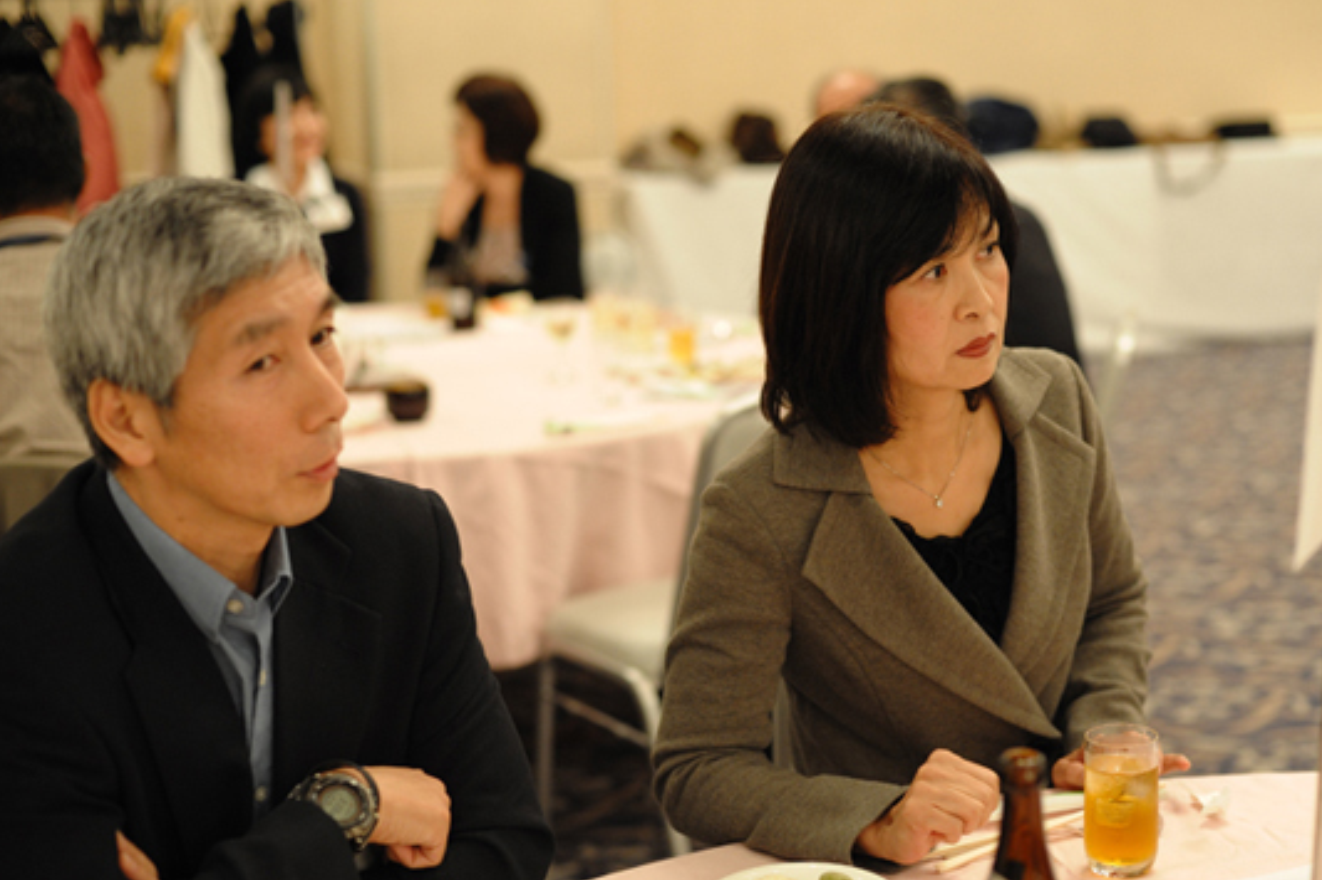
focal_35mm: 60
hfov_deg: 33.3
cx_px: 776
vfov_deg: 22.6
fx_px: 2203
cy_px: 498
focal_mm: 50
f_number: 2.8
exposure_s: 1/100
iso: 1600
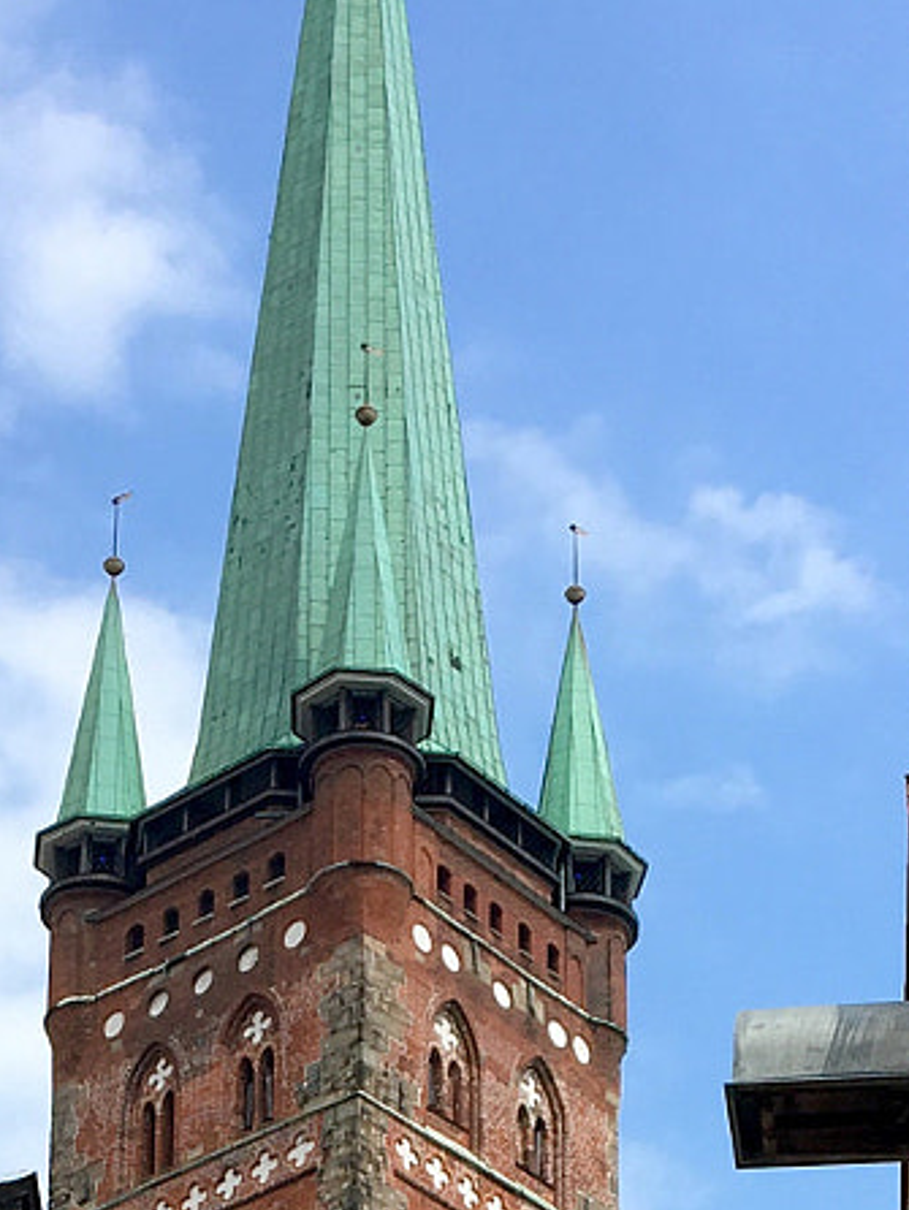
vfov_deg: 17.2
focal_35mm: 104
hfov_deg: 14.2
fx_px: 3638
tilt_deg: +22.0
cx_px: 320
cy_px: 1755
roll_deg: -0.4
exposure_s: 1/1282
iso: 25
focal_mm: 4.15
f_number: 2.2
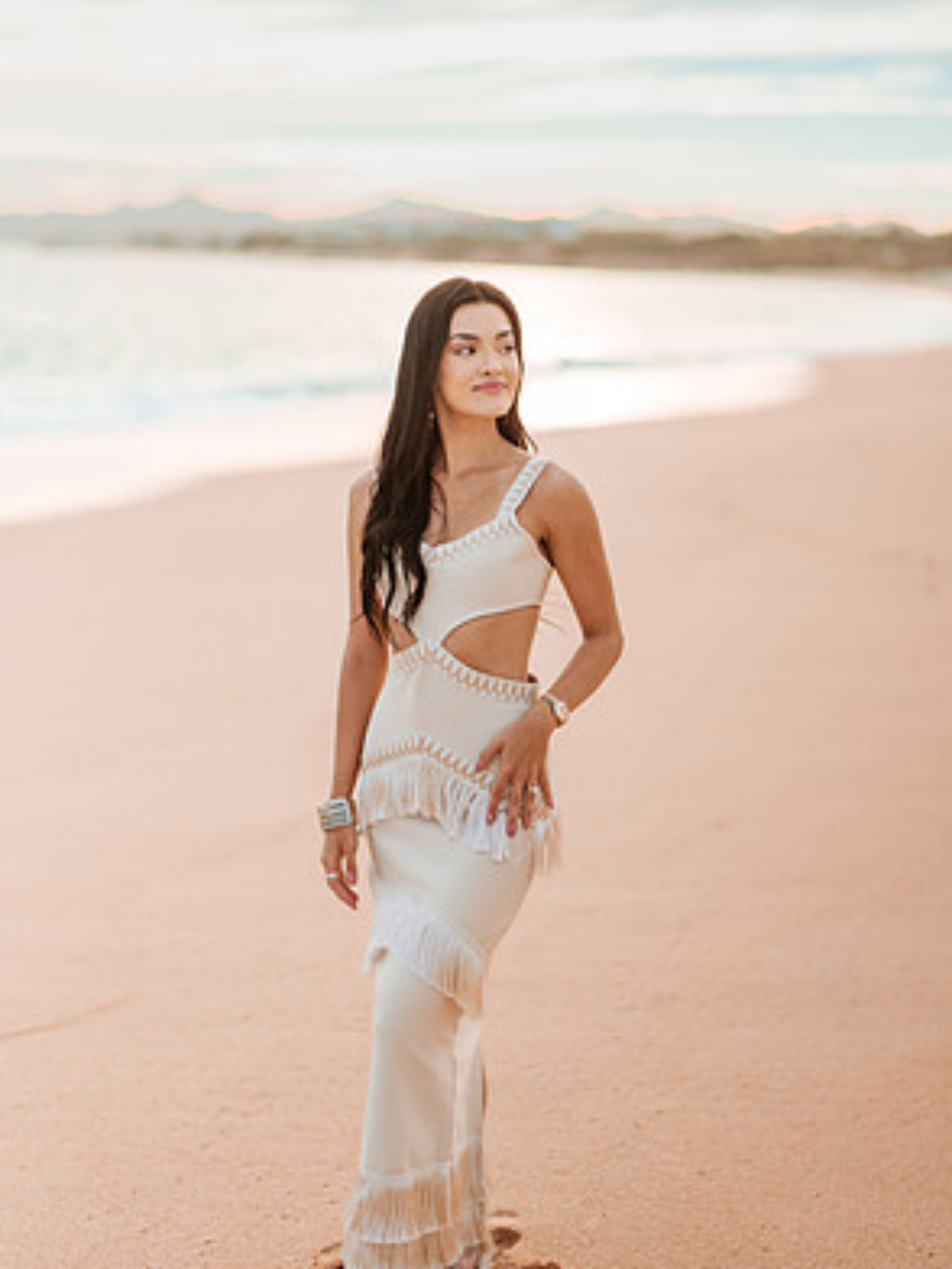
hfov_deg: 22.9
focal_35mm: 64
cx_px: 473
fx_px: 2347
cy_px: 677
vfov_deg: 30.3
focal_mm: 58
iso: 250
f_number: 1.4
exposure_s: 1/6400
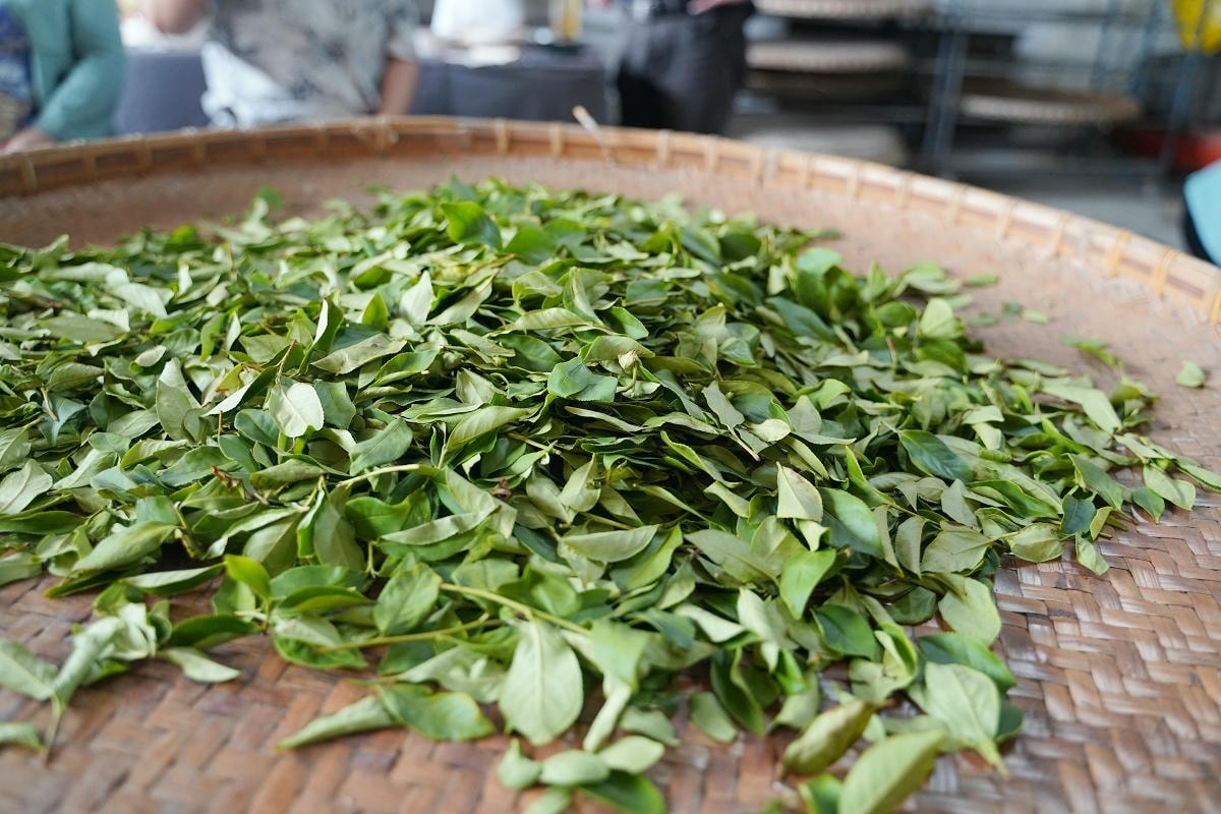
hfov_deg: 65.5
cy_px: 407
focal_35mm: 28
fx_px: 950
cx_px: 610
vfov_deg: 46.4
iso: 1600
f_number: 3.2
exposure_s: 1/160
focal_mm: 28
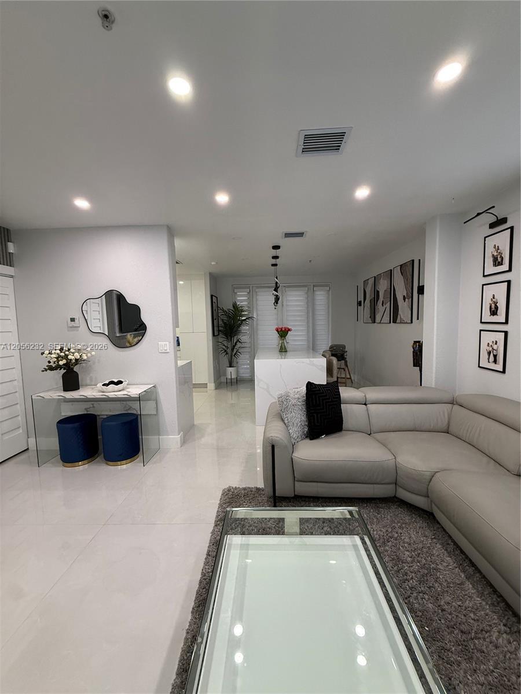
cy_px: 347
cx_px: 260
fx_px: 281
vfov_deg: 102.1
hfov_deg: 85.7
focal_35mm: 14
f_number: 2.2
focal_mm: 2.22
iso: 320
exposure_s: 1/120
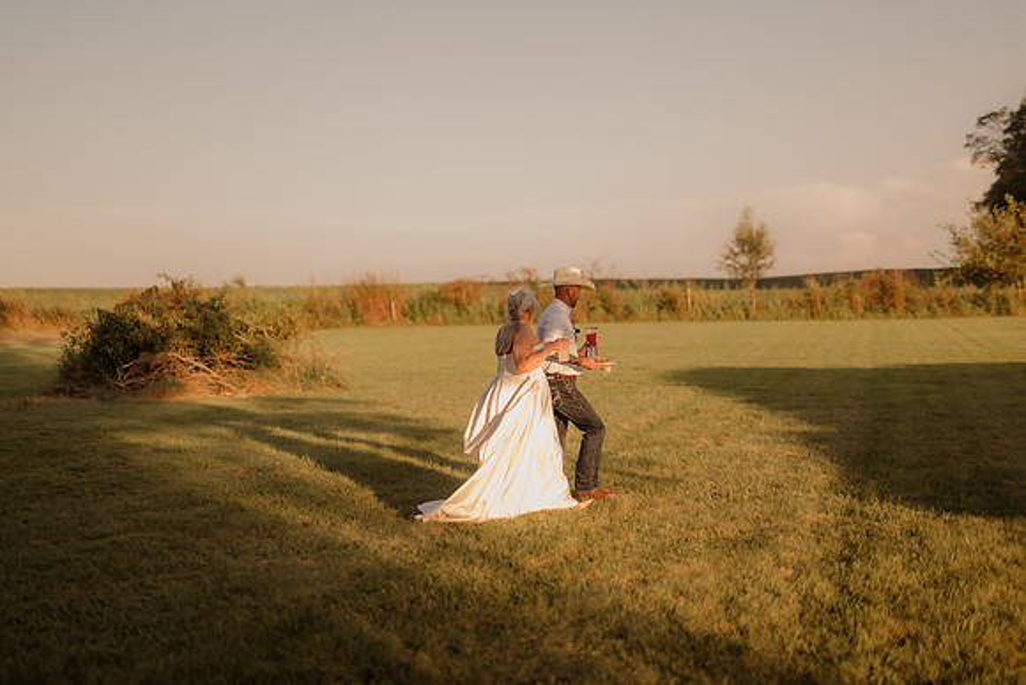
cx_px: 513
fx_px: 1425
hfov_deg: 39.6
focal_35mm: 50
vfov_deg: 27.0
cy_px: 342
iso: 200
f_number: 2.8
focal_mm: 50
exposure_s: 1/1600
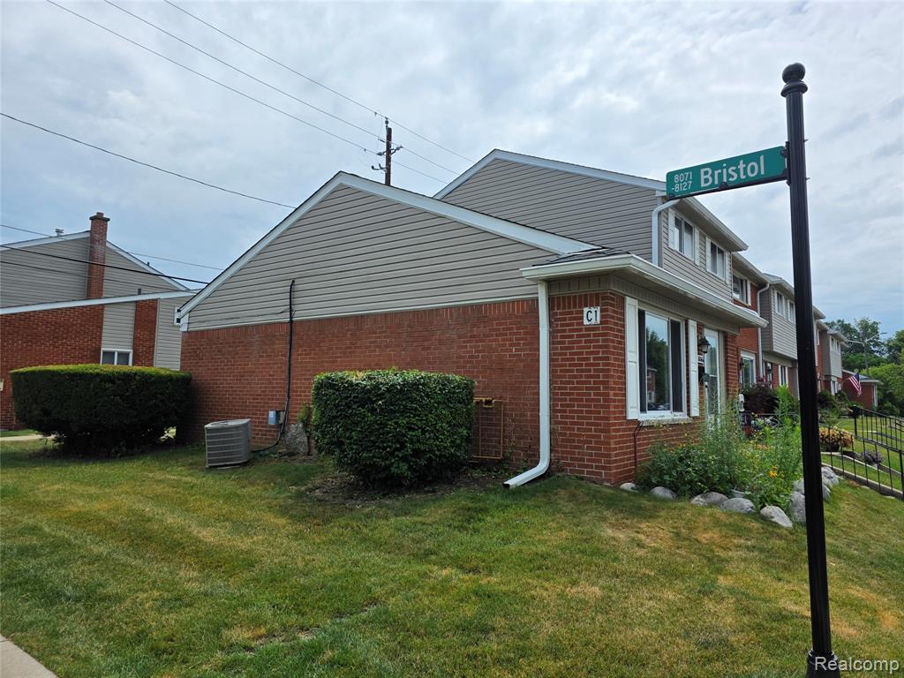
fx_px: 601
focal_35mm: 23
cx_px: 452
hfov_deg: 73.9
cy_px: 339
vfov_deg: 58.9
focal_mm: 6.3
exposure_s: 1/7944
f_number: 1.7
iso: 64
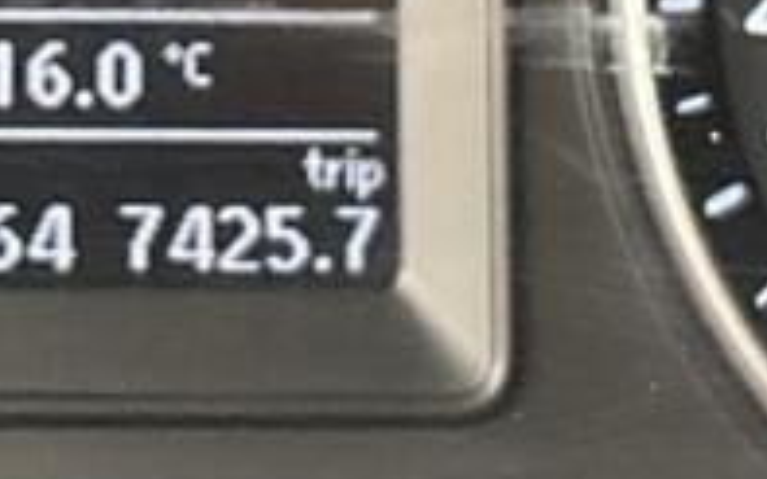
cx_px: -4
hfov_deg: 10.3
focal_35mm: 201
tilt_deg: -24.9
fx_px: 4200
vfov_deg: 6.4
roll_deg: -0.6
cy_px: -257
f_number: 1.6
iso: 500
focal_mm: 5.96
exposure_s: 1/33
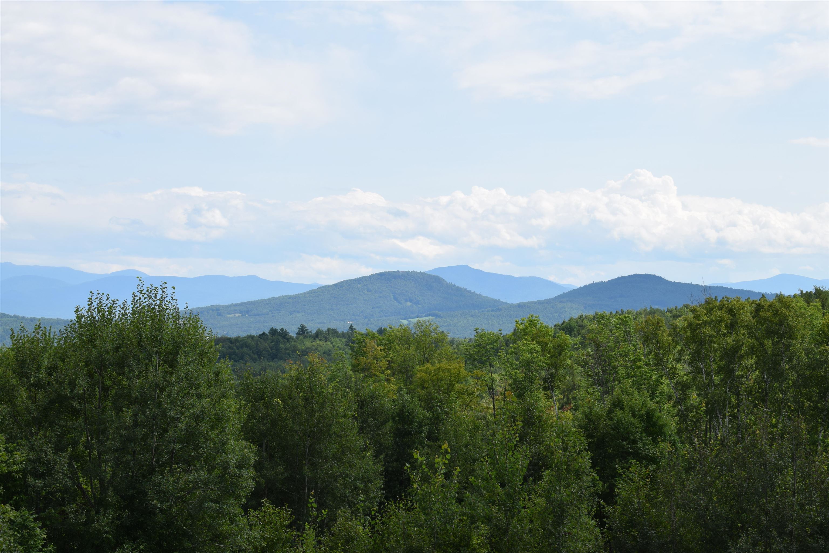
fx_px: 1900
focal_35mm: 82
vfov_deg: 16.6
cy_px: 276
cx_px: 414
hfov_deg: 24.6
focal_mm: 55
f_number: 10
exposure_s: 1/400
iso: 200
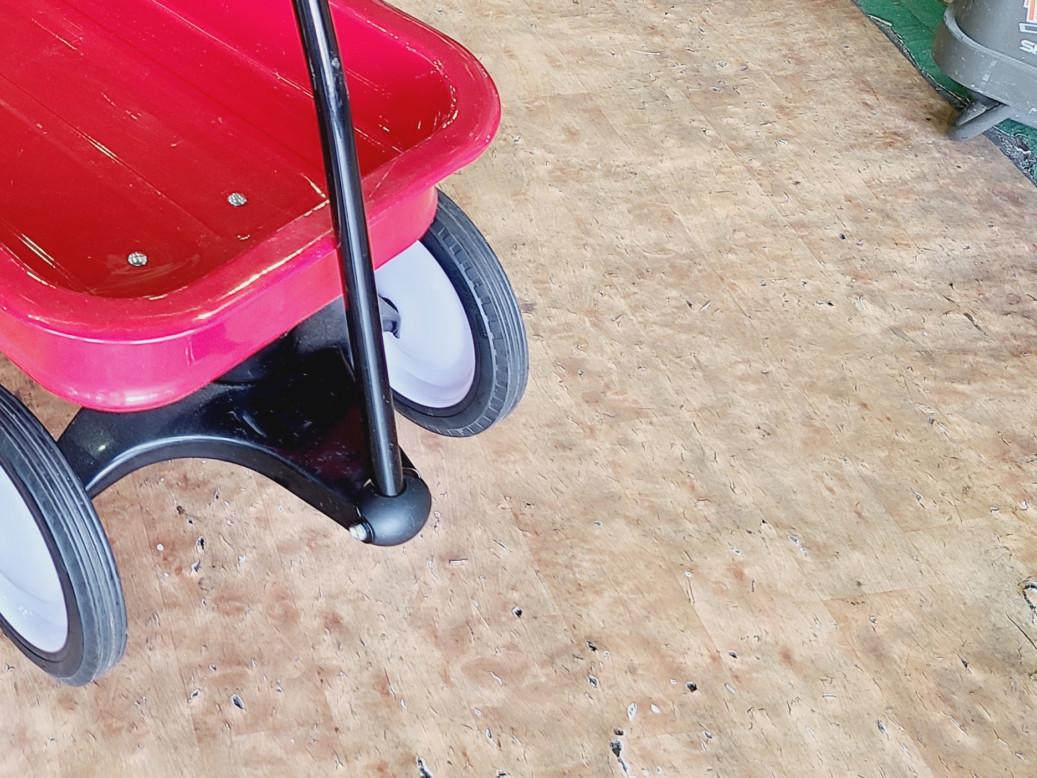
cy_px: -8
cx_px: 98
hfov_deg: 32.6
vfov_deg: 24.8
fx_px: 1678
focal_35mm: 56
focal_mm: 5.4
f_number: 1.8
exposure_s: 1/50
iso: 50
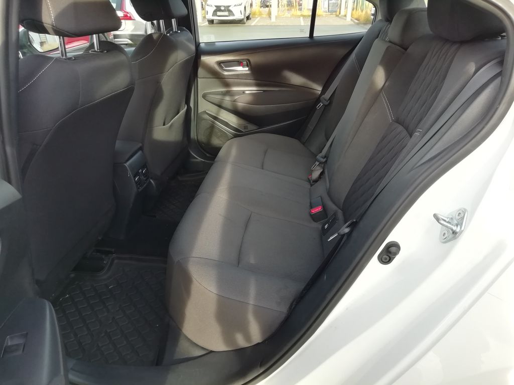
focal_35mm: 26
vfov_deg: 53.1
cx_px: 257
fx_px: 386
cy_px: 192
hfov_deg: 67.3
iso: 80
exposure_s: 1/100
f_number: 2.2
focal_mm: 3.21
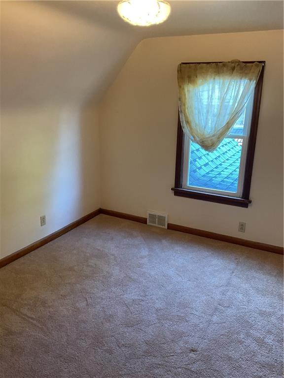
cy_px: 189
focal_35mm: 29
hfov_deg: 48.2
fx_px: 317
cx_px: 142
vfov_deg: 61.7
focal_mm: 3
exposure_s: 1/50
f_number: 1.8
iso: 100
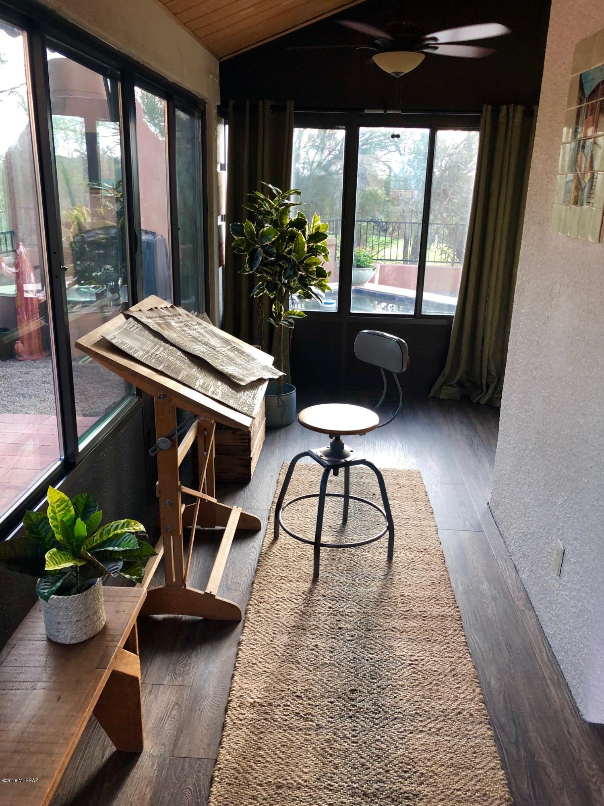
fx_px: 651
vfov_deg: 63.4
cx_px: 302
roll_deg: -1.2
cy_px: 403
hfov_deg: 49.7
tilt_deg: -16.6
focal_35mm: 28
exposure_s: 1/30
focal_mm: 4
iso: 20
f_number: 1.8
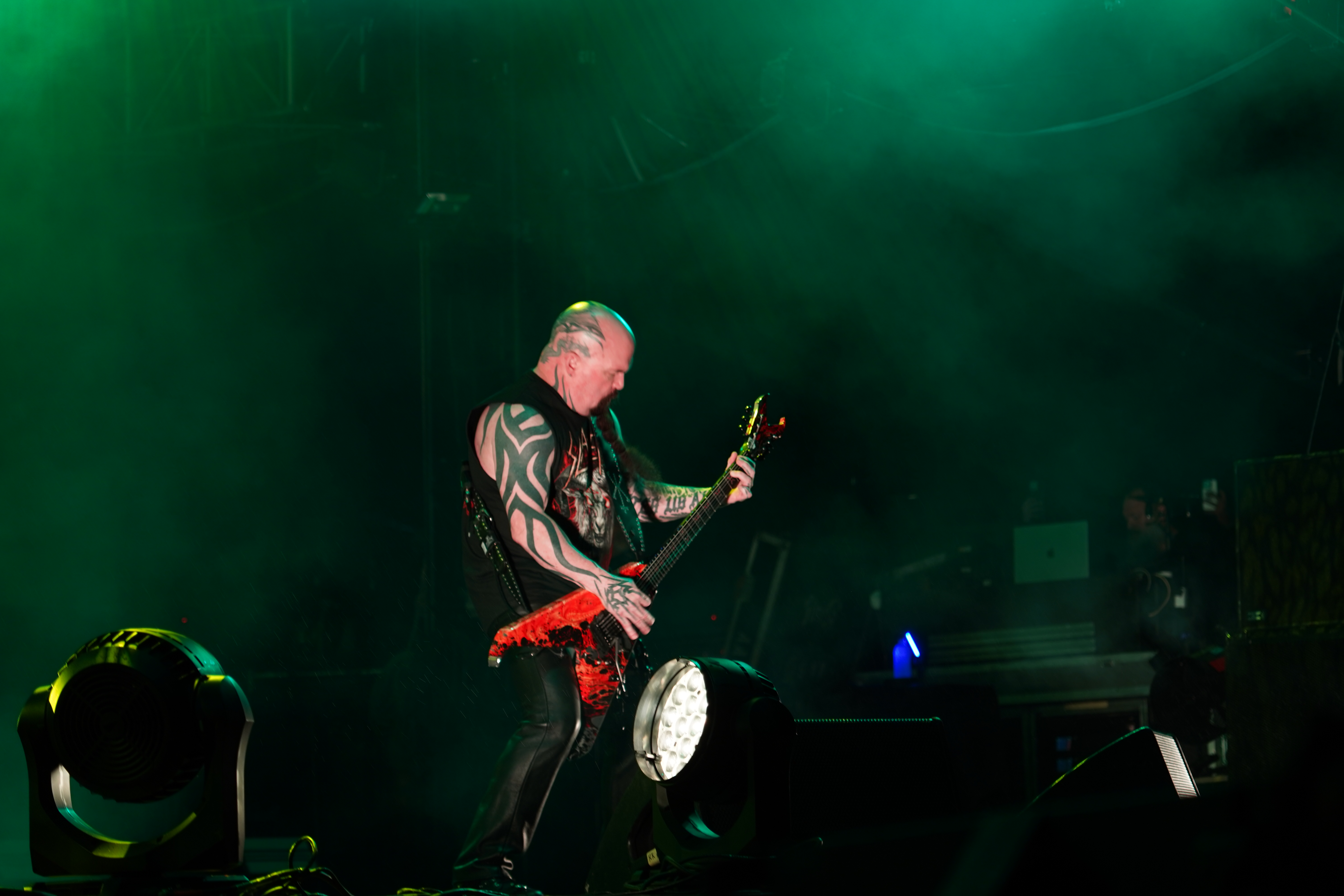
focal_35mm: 105
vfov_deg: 13.0
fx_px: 3920
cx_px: 672
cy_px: 448
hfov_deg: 19.5
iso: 320
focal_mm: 105
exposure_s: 1/125
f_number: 4
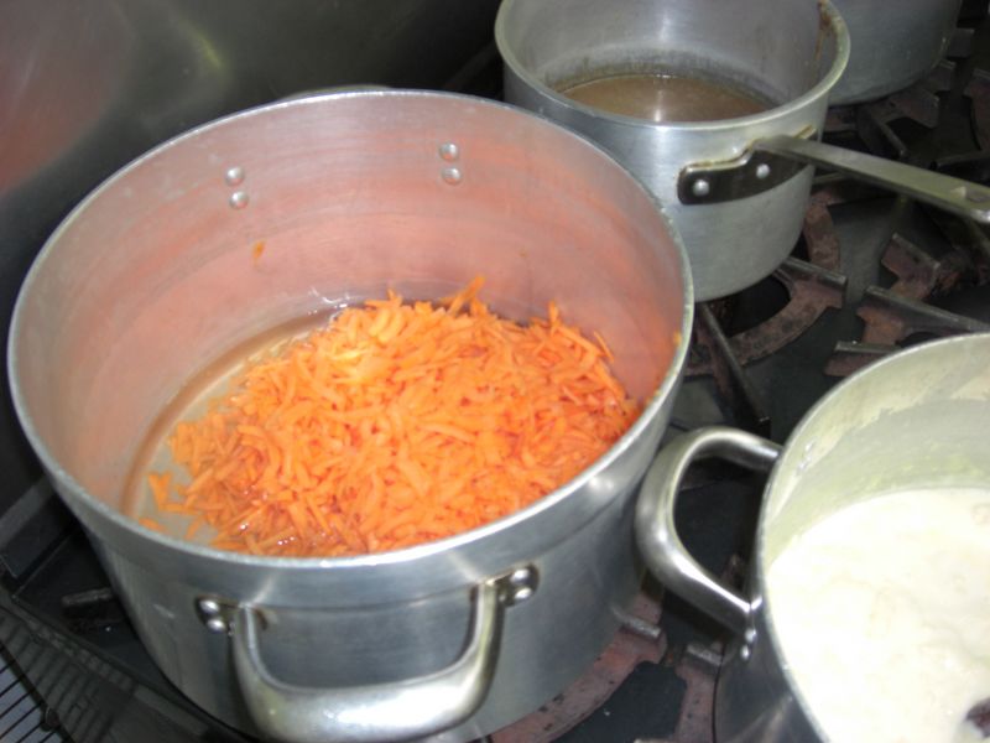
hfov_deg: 49.0
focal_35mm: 38
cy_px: 372
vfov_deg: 37.7
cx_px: 495
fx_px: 1087
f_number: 2.8
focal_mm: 7.9
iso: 200
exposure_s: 1/60
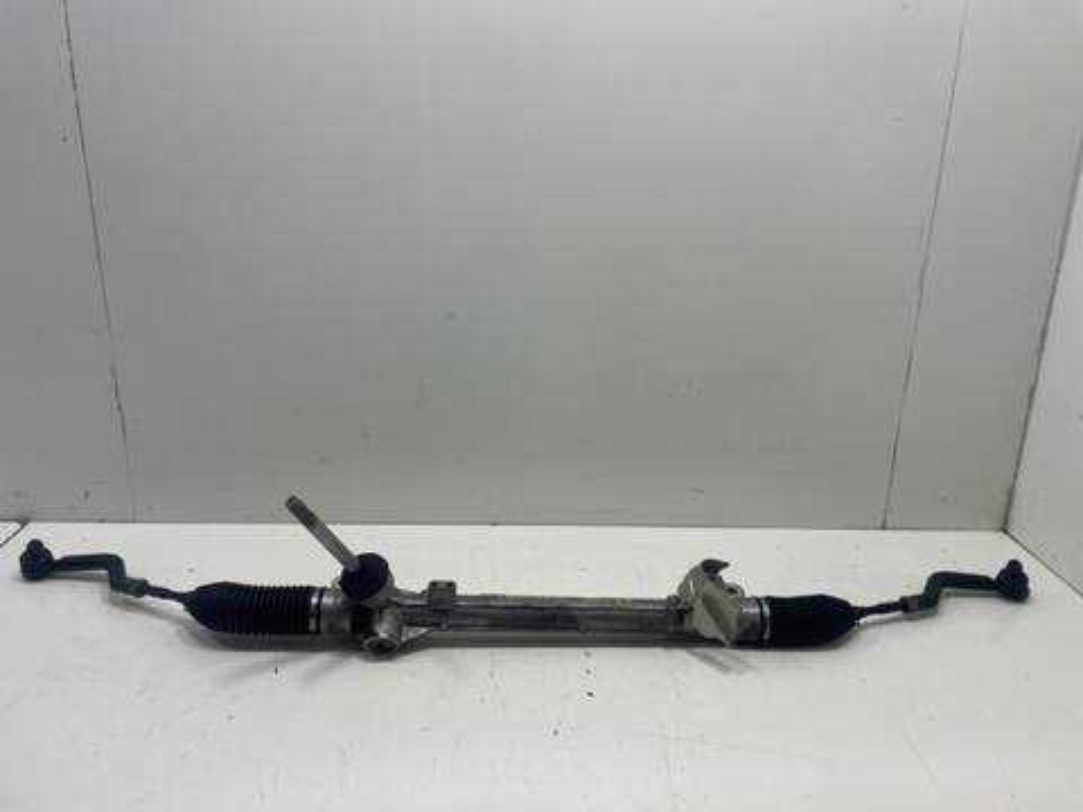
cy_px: 406
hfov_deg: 67.3
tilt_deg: -17.6
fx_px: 813
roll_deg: -1.5
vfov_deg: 53.1
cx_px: 542
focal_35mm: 26
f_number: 1.6
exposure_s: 1/100
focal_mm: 4.2
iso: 50
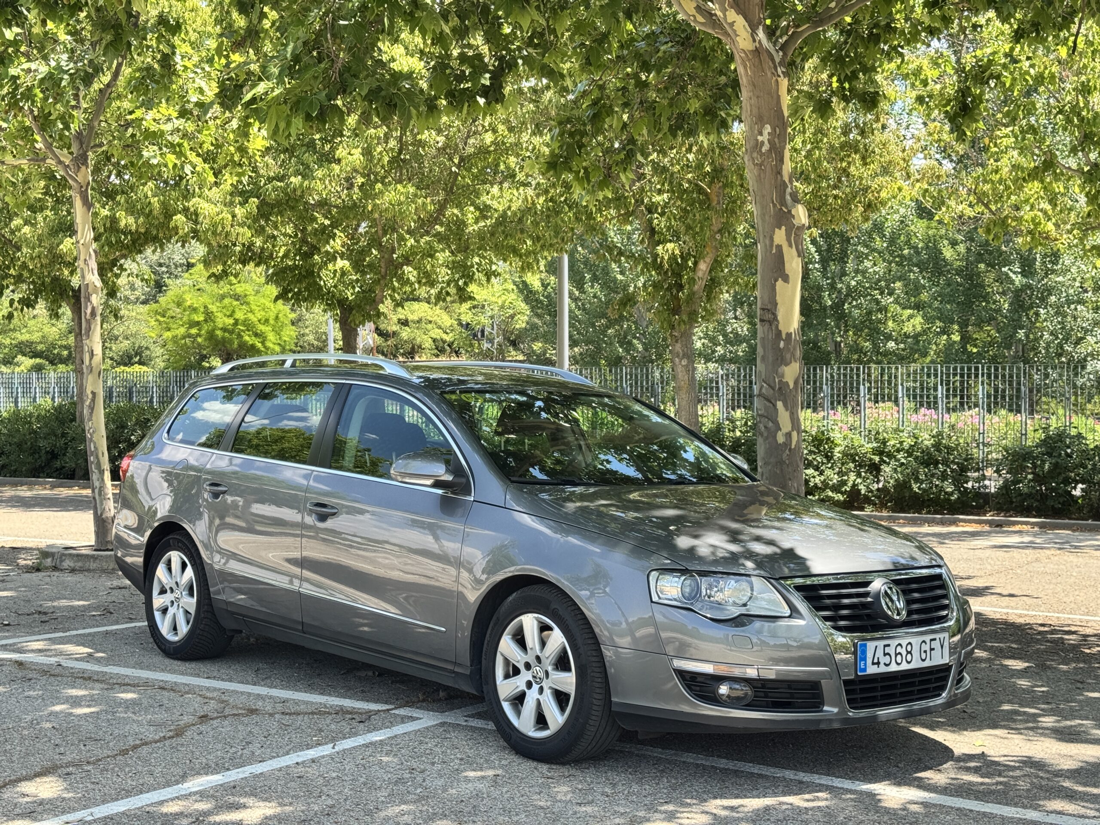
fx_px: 1525
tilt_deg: -0.9
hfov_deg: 39.7
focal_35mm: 48
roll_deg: +0.0
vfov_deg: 30.3
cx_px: 550
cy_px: 412
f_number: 1.78
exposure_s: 1/980
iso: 64
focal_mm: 6.76
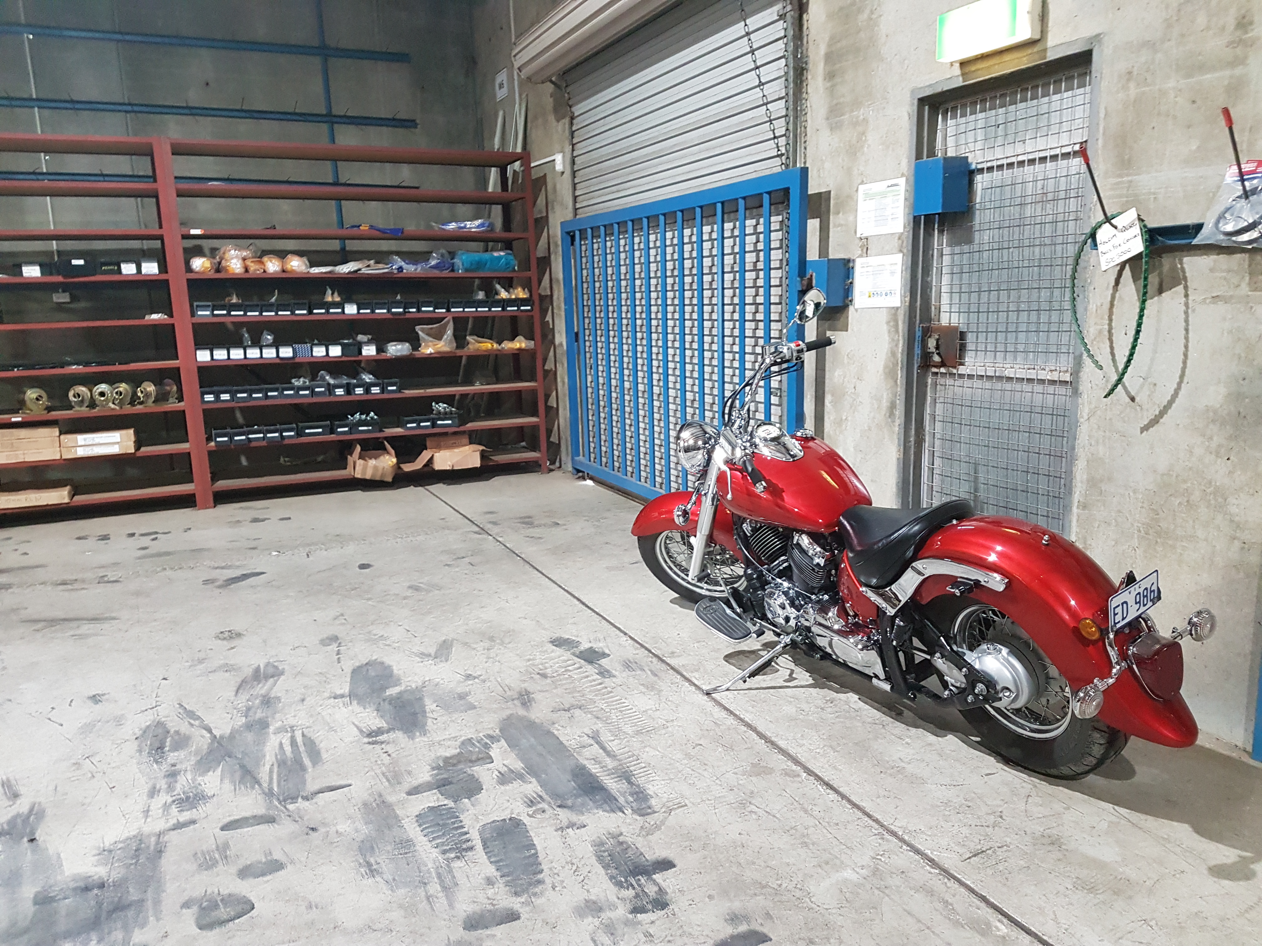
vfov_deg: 53.1
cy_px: 473
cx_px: 631
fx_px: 948
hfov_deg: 67.3
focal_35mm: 26
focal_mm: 4.2
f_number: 1.7
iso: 250
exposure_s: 1/25
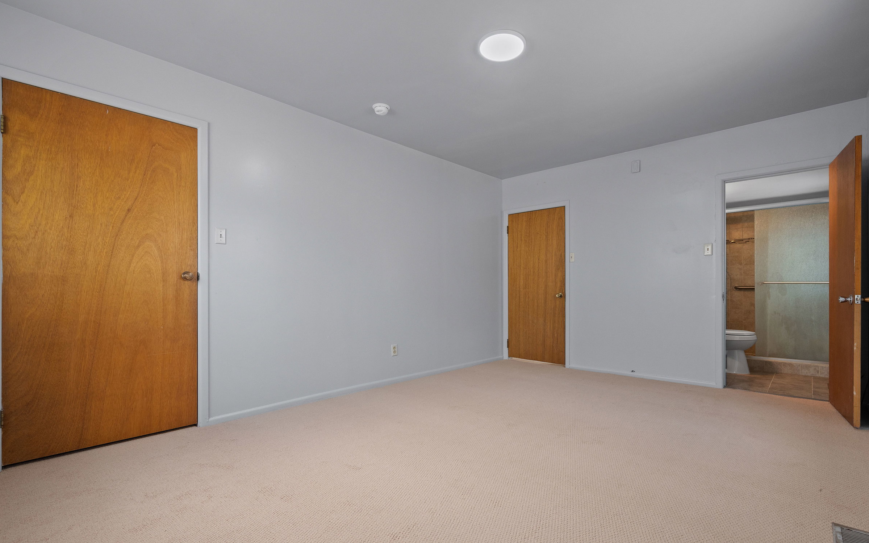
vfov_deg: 67.9
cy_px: 287
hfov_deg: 94.4
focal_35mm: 17
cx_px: 439
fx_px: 403
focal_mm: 16
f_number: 8
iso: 500
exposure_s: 1/4
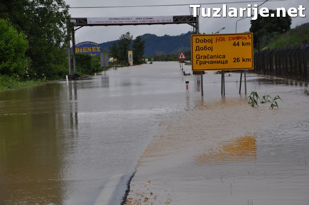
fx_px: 1350
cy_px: 102
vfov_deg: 8.7
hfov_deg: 13.1
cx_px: 154
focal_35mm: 158
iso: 200
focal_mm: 105
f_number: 9.5
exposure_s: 1/350
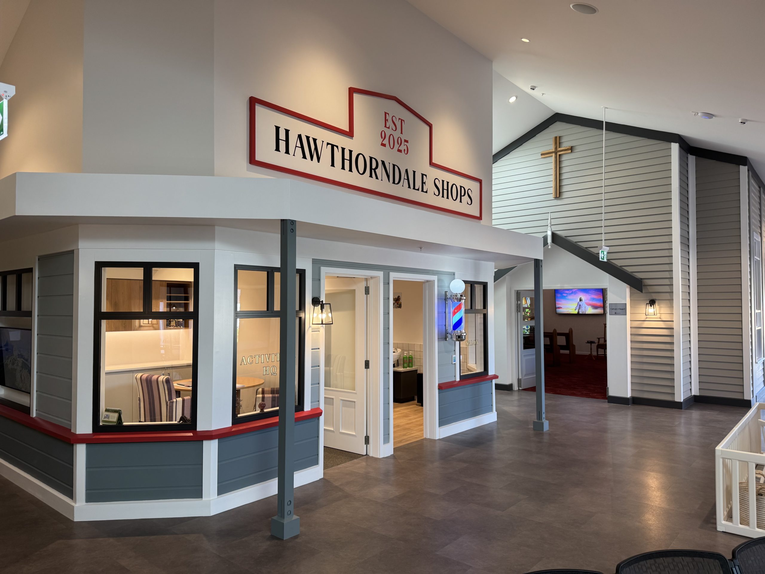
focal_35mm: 24
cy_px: 287
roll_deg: +1.0
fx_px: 530
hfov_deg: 71.6
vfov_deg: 56.8
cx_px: 382
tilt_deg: +2.6
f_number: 1.78
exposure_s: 1/100
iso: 100
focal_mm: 6.76
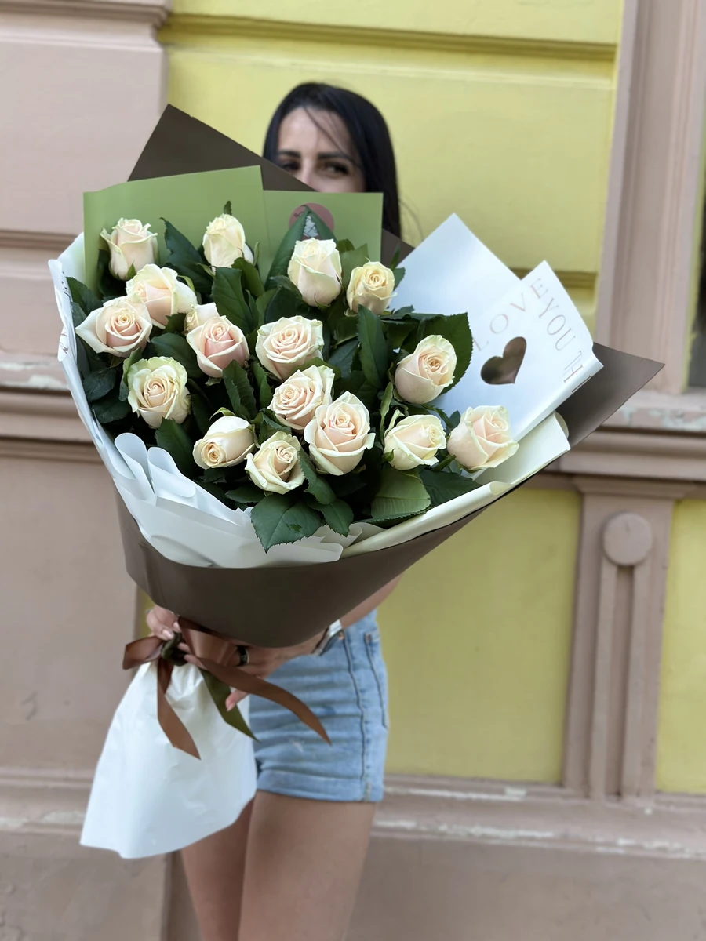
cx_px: 353
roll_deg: -4.5
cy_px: 470
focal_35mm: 48
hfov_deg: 30.3
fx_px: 1305
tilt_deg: -5.1
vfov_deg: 39.7
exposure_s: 1/421
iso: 80
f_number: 1.78
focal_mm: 6.86
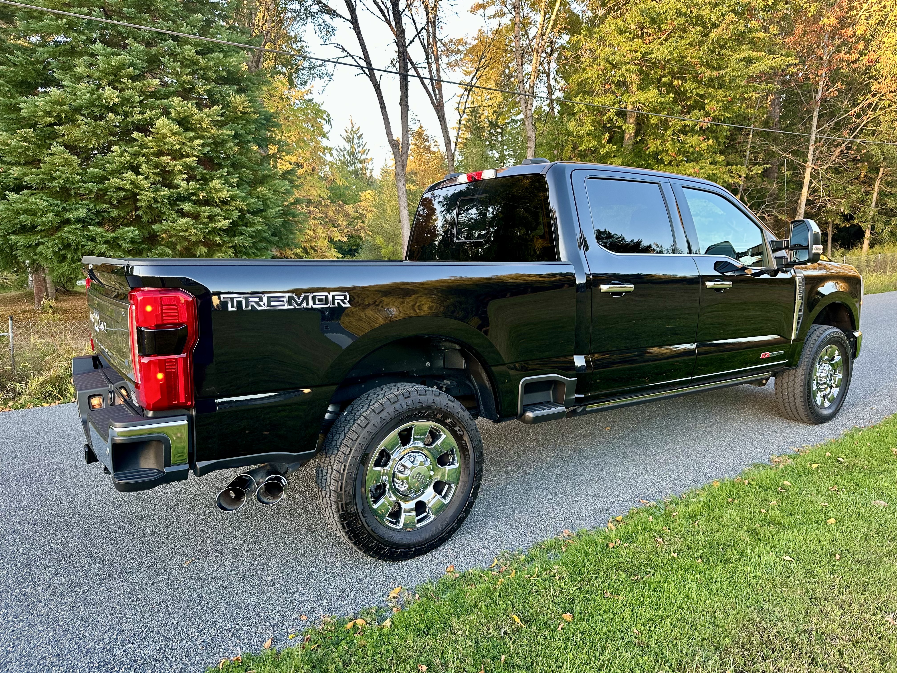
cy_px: 336
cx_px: 448
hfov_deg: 71.6
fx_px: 622
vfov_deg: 56.8
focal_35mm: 24
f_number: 1.78
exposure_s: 1/121
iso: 160
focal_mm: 6.86
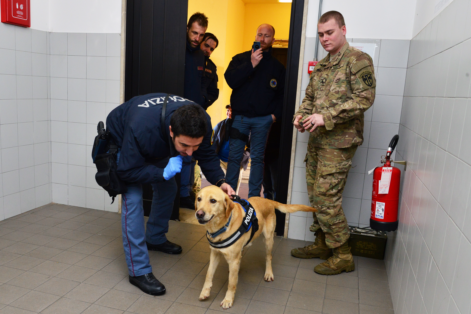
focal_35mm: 28
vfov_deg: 46.4
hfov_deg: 65.5
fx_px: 366
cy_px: 157
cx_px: 236
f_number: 8
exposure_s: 1/60
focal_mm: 28
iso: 1600
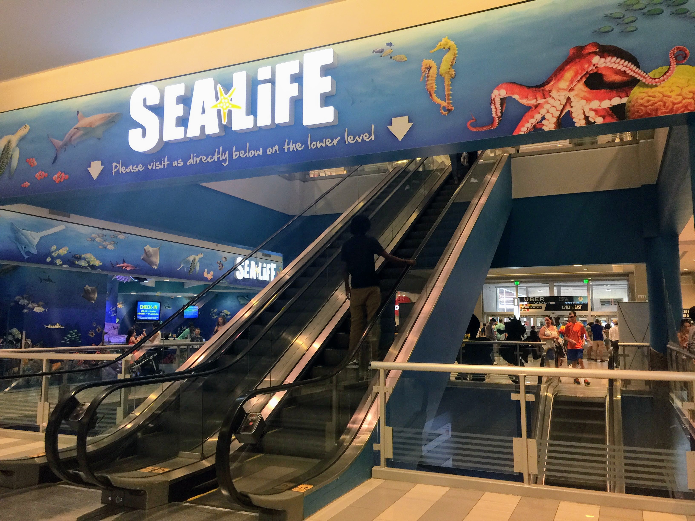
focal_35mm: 29
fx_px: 582
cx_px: 348
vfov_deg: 48.2
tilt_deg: +8.9
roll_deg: -1.4
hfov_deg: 61.7
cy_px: 260
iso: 40
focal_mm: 4.15
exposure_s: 1/15
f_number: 2.2
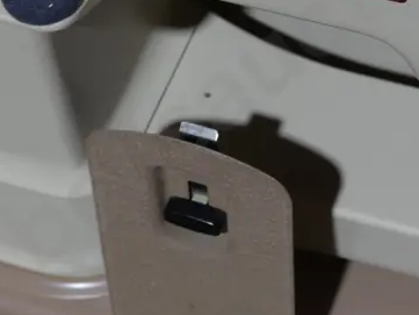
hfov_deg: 13.9
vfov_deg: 10.4
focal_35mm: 142
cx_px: 280
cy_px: 58
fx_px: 1719
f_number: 5.6
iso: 640
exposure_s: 1/60
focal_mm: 25
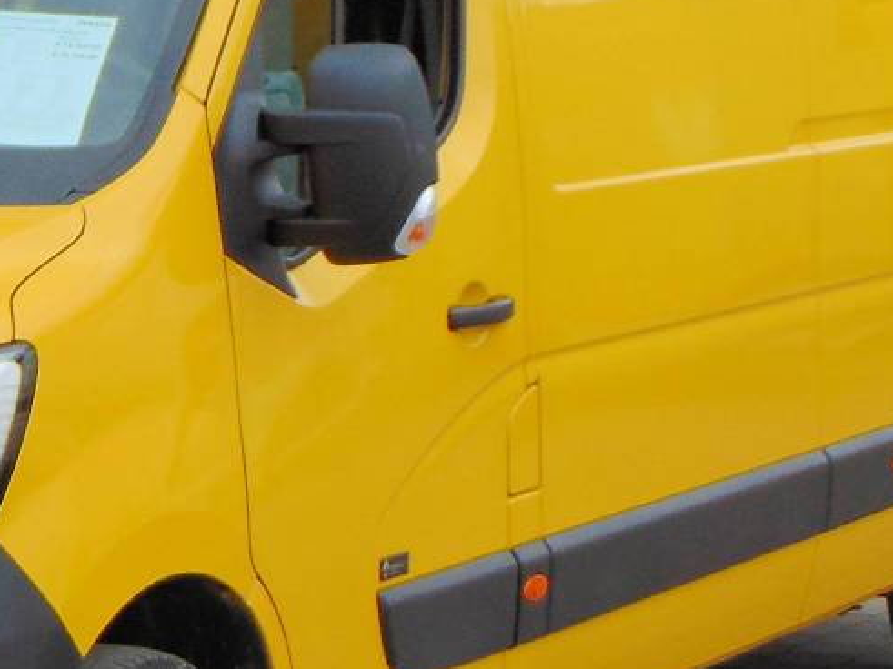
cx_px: 40
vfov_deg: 9.1
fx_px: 4204
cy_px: 293
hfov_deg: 12.0
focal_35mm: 163
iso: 80
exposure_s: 1/500
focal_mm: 9
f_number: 3.5
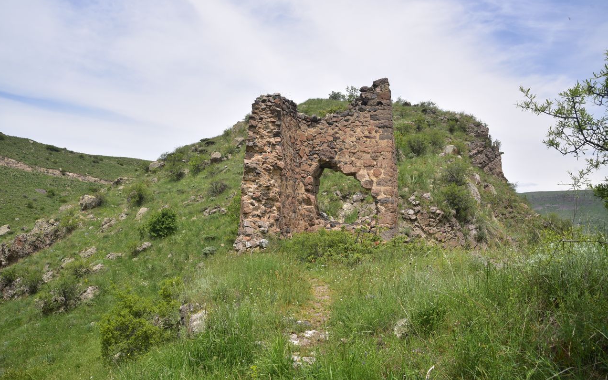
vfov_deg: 24.9
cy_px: 174
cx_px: 300
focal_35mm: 52
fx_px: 862
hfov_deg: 38.9
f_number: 8
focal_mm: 50
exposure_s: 1/200
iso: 100
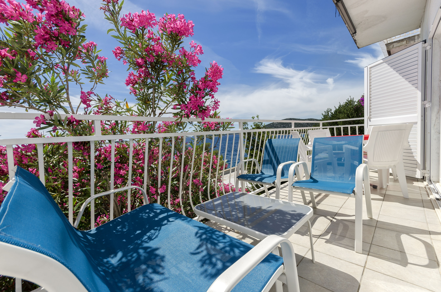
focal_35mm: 15
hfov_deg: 100.5
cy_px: 146
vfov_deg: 77.1
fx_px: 183
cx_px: 220
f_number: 13
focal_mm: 10
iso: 100
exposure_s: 1/200
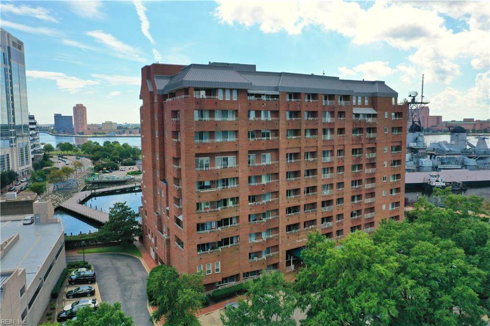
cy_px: 163
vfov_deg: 46.4
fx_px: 381
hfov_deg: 65.5
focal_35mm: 28
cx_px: 245
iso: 100
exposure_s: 1/500
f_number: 6.3
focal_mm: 10.26
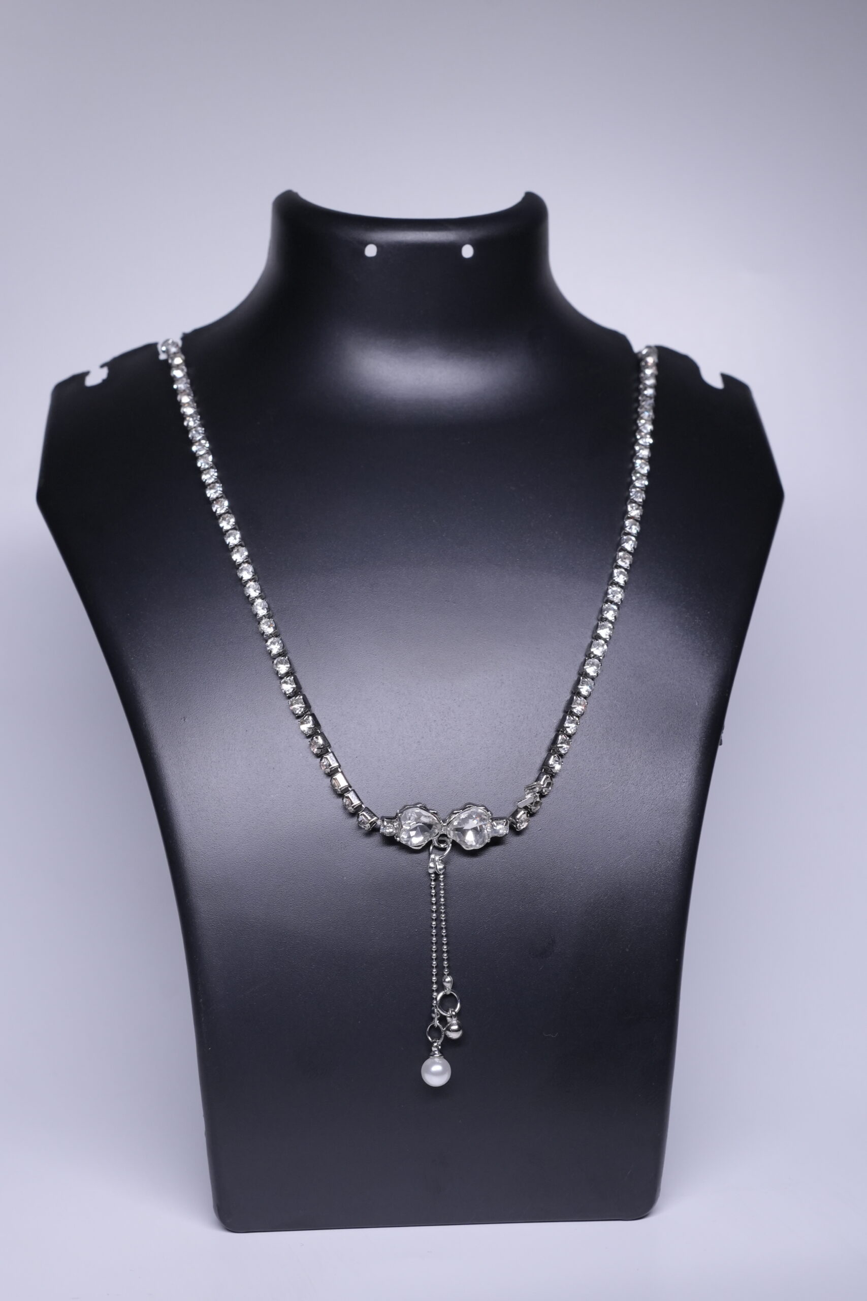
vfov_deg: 38.2
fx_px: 1878
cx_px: 434
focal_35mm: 52
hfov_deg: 26.0
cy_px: 650
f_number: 8
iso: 1000
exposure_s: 1/160
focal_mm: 35
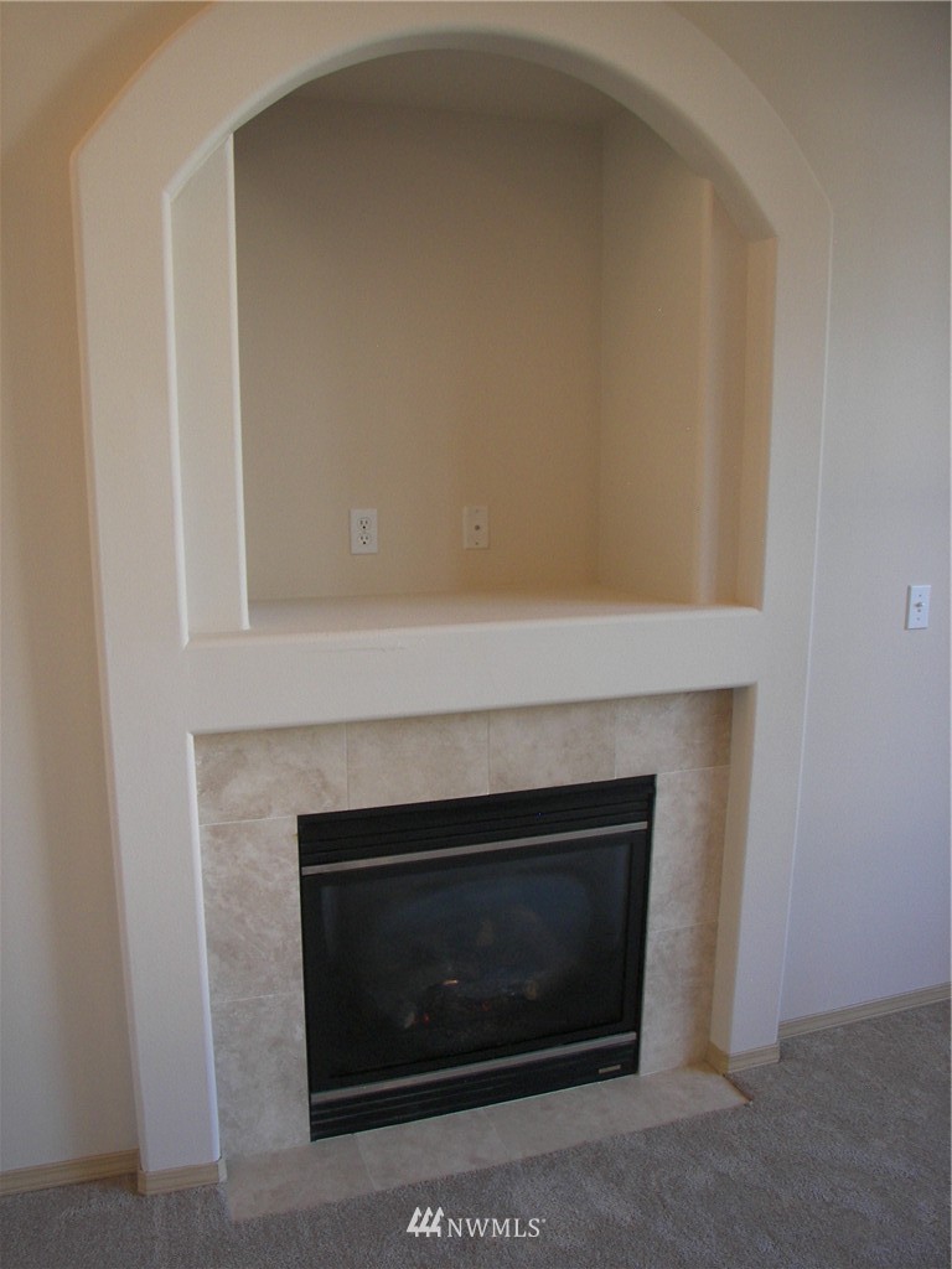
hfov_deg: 39.7
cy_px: 634
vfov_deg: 51.4
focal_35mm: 36
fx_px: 1320
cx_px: 476
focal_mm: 6
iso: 100
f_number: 2.8
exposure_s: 1/25
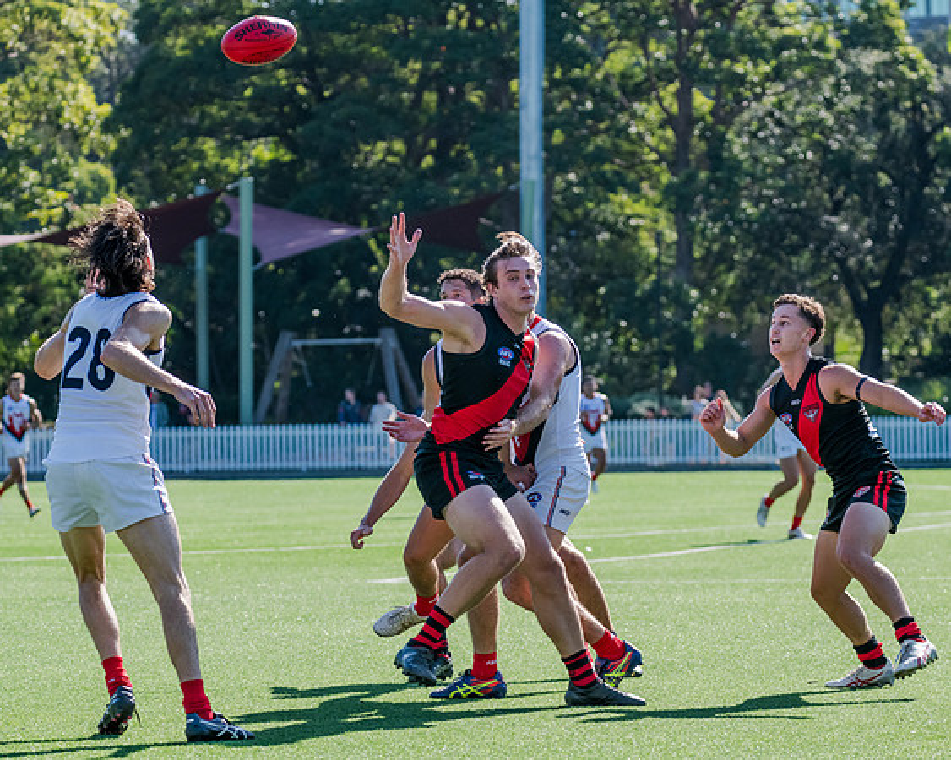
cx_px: 572
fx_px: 5426
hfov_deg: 10.0
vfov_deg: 8.0
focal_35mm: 193
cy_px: 380
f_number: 7.1
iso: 800
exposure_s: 1/1600
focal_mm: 170
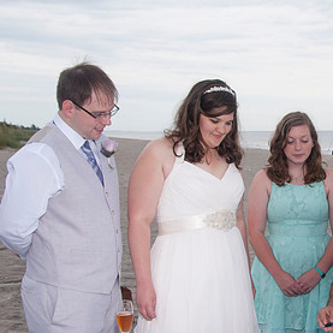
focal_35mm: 64
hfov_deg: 25.5
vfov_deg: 26.8
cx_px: 337
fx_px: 697
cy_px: 206
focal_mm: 24
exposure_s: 1/250
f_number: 7.1
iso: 100
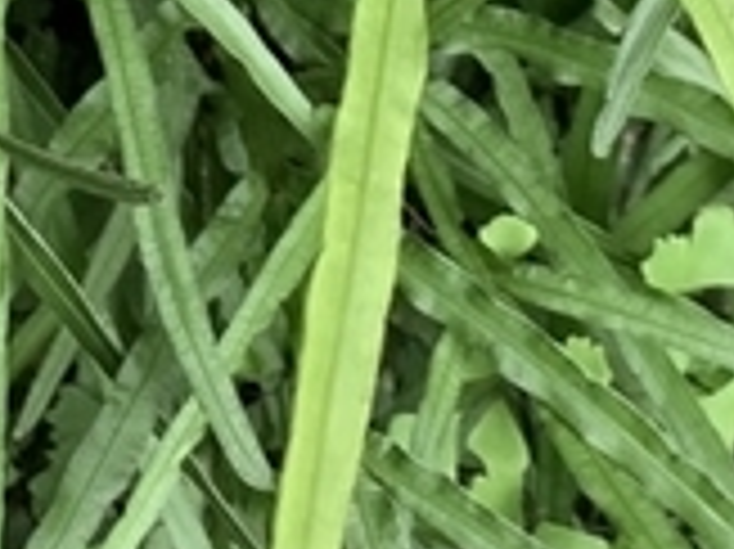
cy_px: -562
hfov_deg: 10.2
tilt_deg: -55.8
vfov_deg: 7.4
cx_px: -131
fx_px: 4068
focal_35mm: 192
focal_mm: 4.25
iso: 64
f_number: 1.8
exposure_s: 1/121
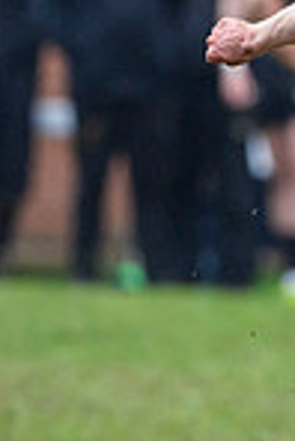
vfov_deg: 1.1
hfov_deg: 0.8
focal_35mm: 1823
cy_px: 187
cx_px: 634
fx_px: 22354
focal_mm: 400
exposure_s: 1/2000
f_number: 4
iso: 3200
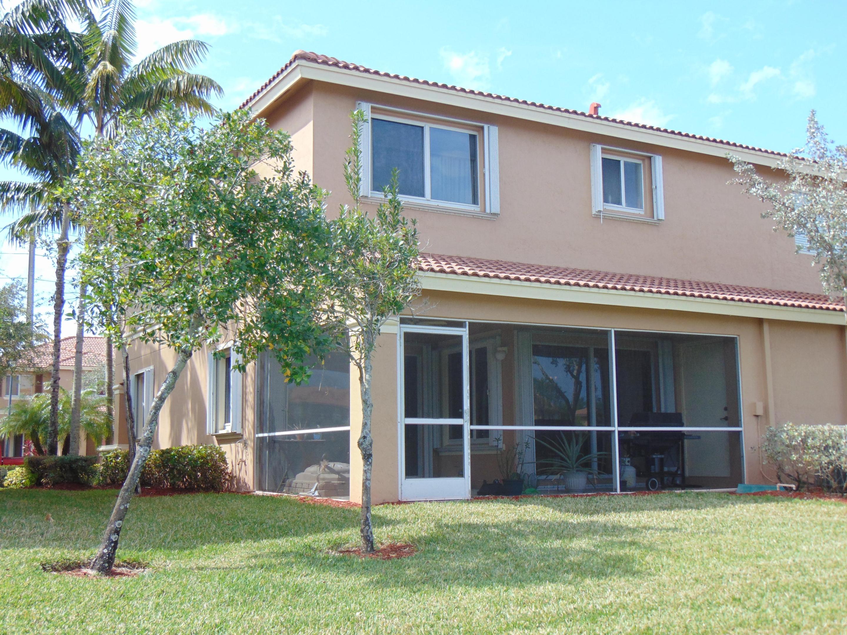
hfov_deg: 44.8
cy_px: 318
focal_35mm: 42
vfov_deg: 34.3
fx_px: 1028
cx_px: 424
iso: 80
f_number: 3.3
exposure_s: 1/500
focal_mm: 7.6
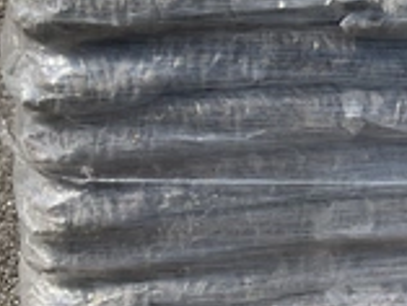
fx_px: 871
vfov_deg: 19.9
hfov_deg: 25.0
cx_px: 412
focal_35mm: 74
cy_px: 101
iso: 25
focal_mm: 3
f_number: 1.8
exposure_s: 1/2058
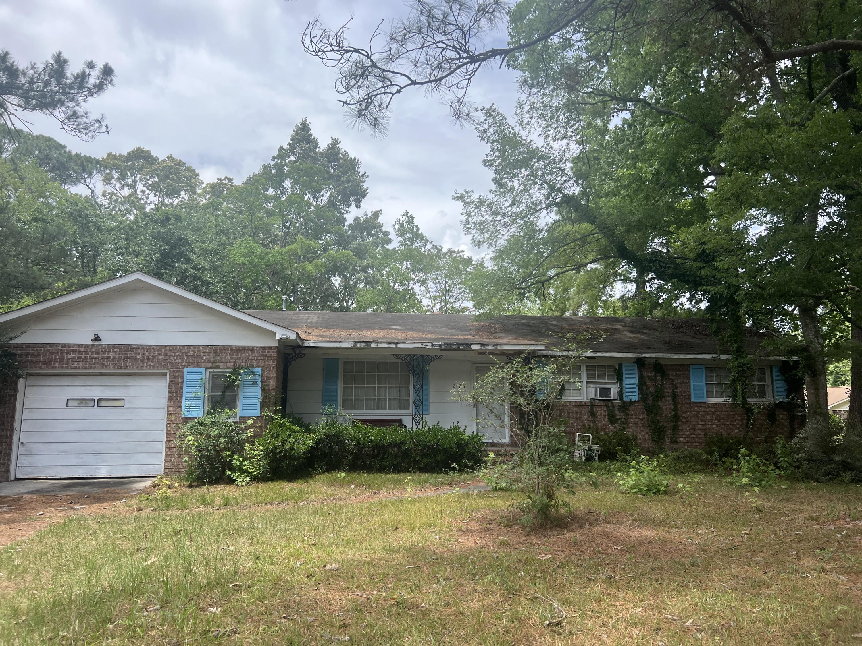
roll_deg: +0.2
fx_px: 647
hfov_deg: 67.3
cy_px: 323
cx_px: 431
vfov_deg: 53.1
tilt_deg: +9.2
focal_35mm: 26
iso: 50
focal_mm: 5.7
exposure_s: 1/2632
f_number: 1.5
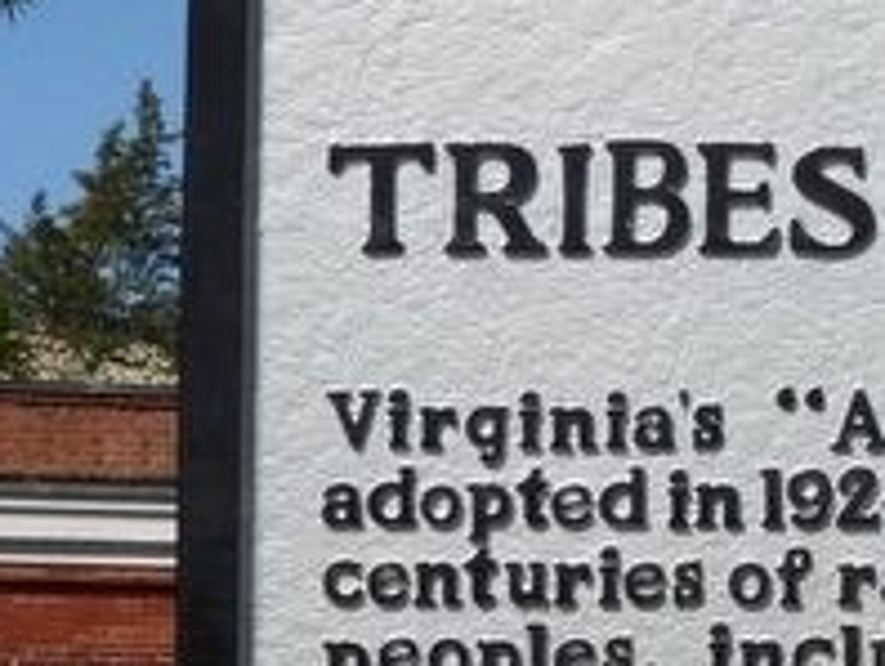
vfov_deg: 7.4
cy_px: 434
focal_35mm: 202
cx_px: 1372
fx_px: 5171
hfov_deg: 9.5
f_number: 3.5
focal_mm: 9
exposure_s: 1/1600
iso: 100
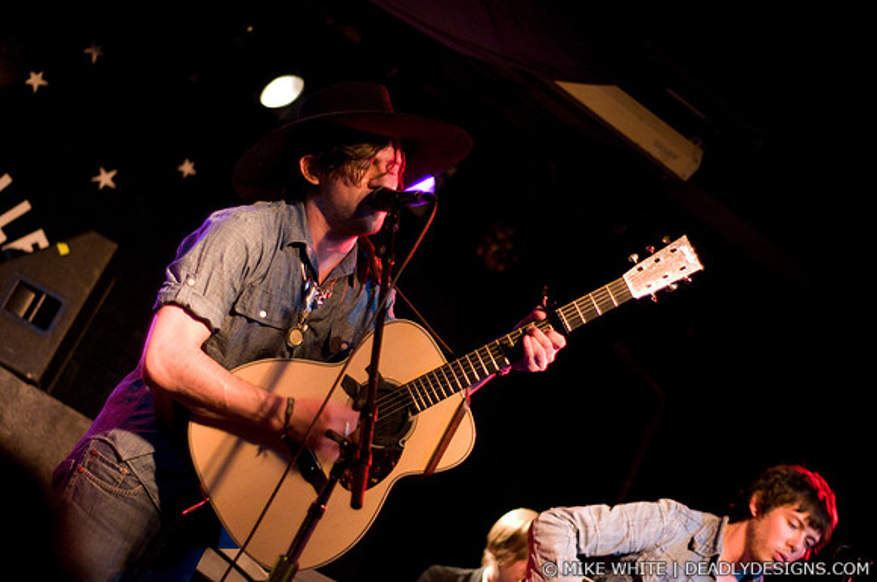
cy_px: 291
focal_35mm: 75
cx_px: 438
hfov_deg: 27.0
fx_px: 1825
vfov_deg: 18.1
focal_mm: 50
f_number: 1.8
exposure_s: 1/60
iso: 1250
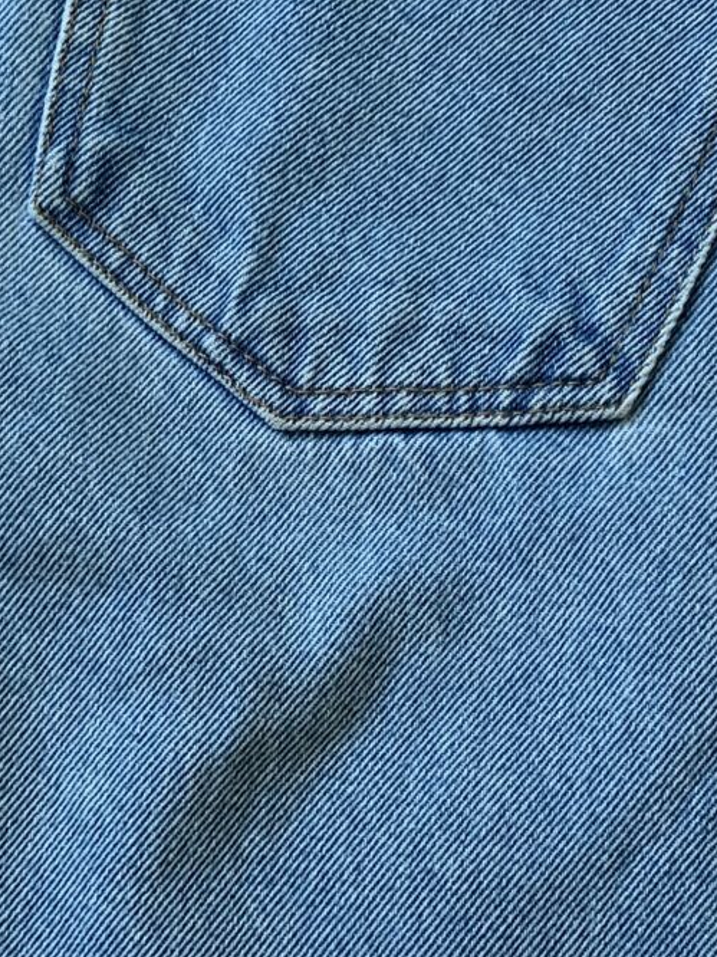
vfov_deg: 24.4
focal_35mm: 80
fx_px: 2211
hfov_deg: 18.4
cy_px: 501
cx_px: 307
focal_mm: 4.25
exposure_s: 1/90
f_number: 1.8
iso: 100
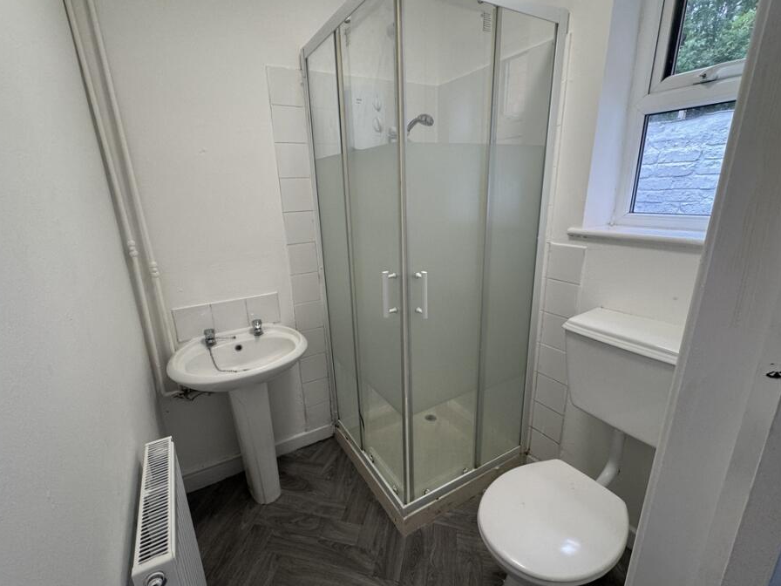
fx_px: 361
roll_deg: +2.6
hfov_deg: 94.5
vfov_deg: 78.1
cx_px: 379
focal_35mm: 16
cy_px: 300
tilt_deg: -17.1
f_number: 2.2
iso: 160
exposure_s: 1/100
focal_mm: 2.22
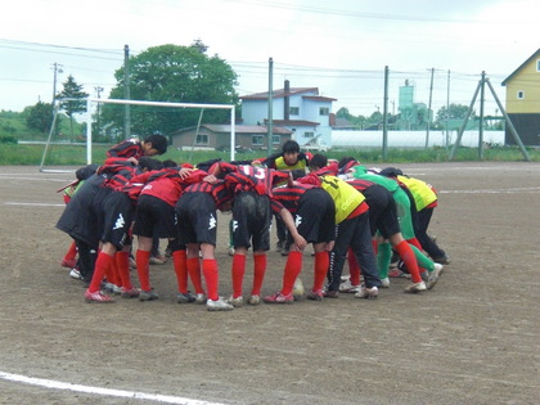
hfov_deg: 19.6
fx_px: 1560
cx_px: 270
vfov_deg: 14.8
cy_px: 202
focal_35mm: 100
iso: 400
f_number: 5.4
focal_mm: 16.51
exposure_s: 1/160
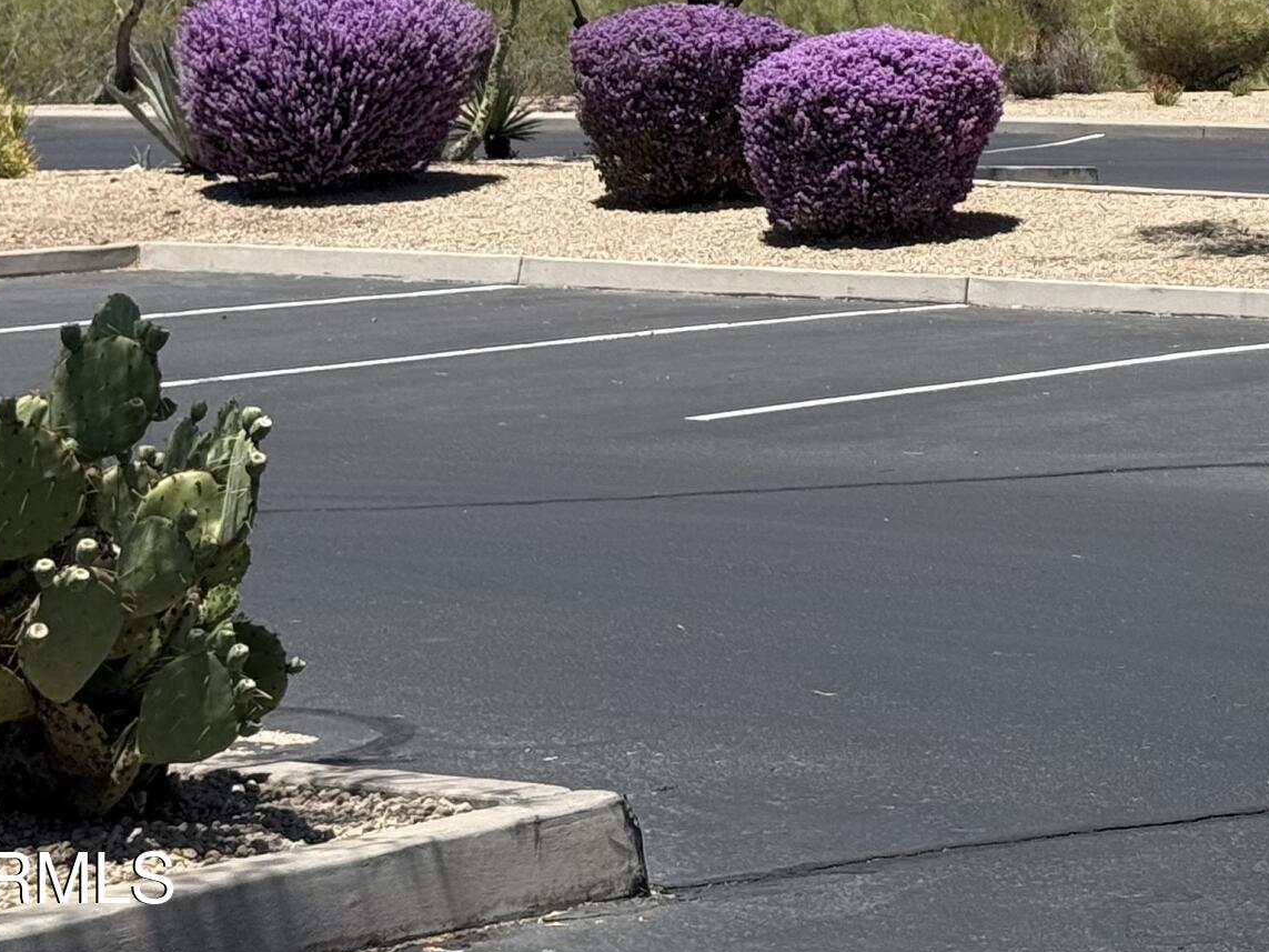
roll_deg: -1.5
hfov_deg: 15.2
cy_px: -257
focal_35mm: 126
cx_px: 1421
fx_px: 4619
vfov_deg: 11.5
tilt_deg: +4.1
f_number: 1.78
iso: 64
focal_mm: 6.76
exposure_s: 1/5208
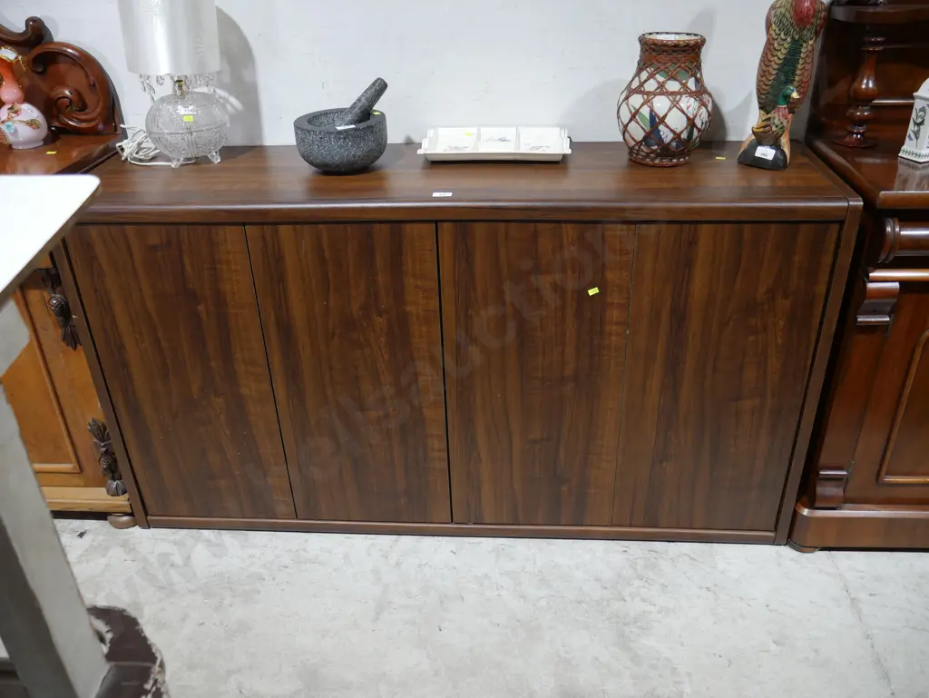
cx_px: 464
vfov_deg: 49.8
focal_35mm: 28
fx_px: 752
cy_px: 349
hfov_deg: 63.4
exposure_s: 1/60
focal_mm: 14
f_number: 3.5
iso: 400
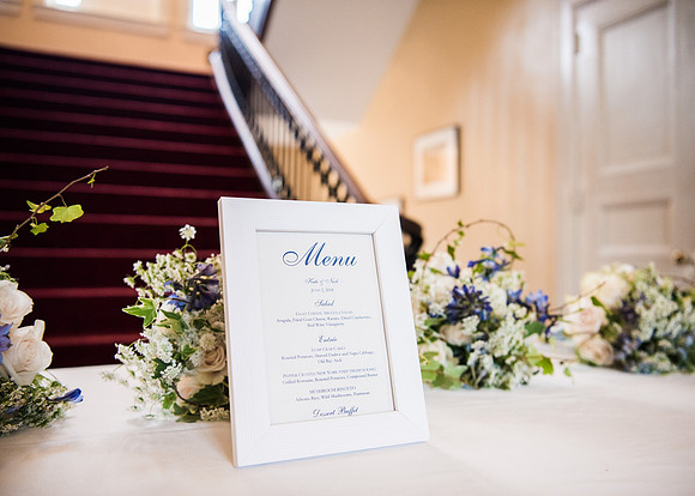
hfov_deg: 55.4
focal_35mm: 34
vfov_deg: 41.1
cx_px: 363
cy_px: 248
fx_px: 661
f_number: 2.8
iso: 1000
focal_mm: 32
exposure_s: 1/125
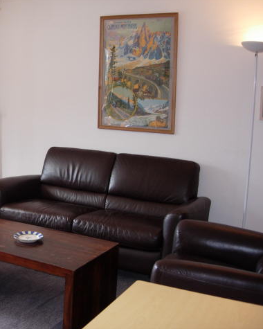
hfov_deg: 29.6
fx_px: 486
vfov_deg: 37.3
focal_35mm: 50
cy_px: 163
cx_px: 55
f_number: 2.8
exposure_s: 1/52.2
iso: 79
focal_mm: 7.8
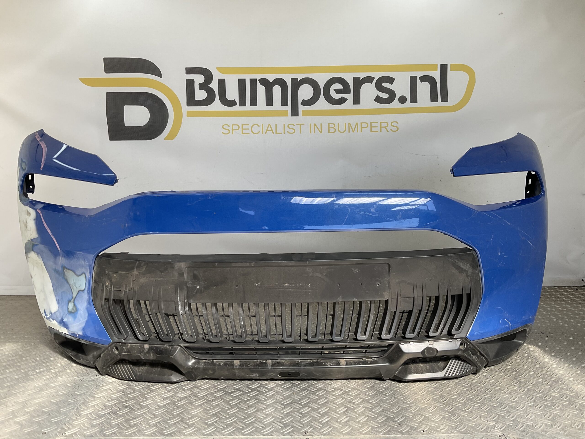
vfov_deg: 48.2
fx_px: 490
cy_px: 220
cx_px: 292
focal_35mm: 29
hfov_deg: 61.7
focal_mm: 3
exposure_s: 1/312
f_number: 1.8
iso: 16
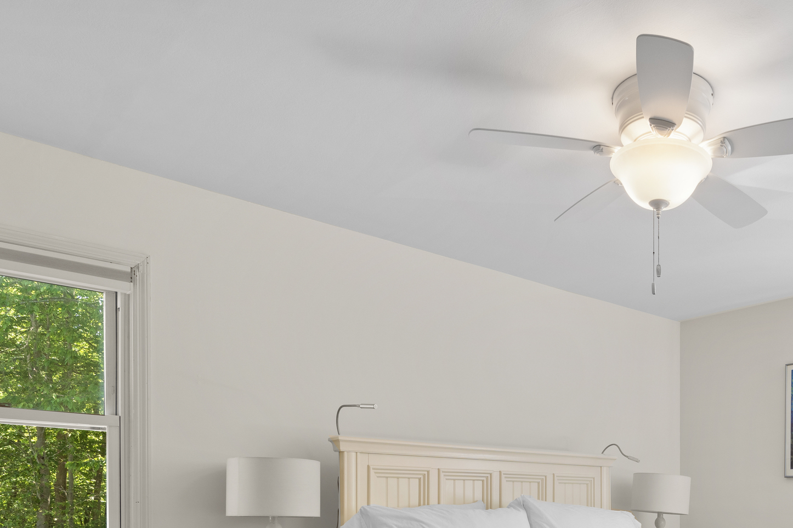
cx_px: 583
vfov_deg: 35.6
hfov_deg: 53.6
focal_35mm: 34
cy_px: 513
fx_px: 749
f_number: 9
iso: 250
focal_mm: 16
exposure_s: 1/2
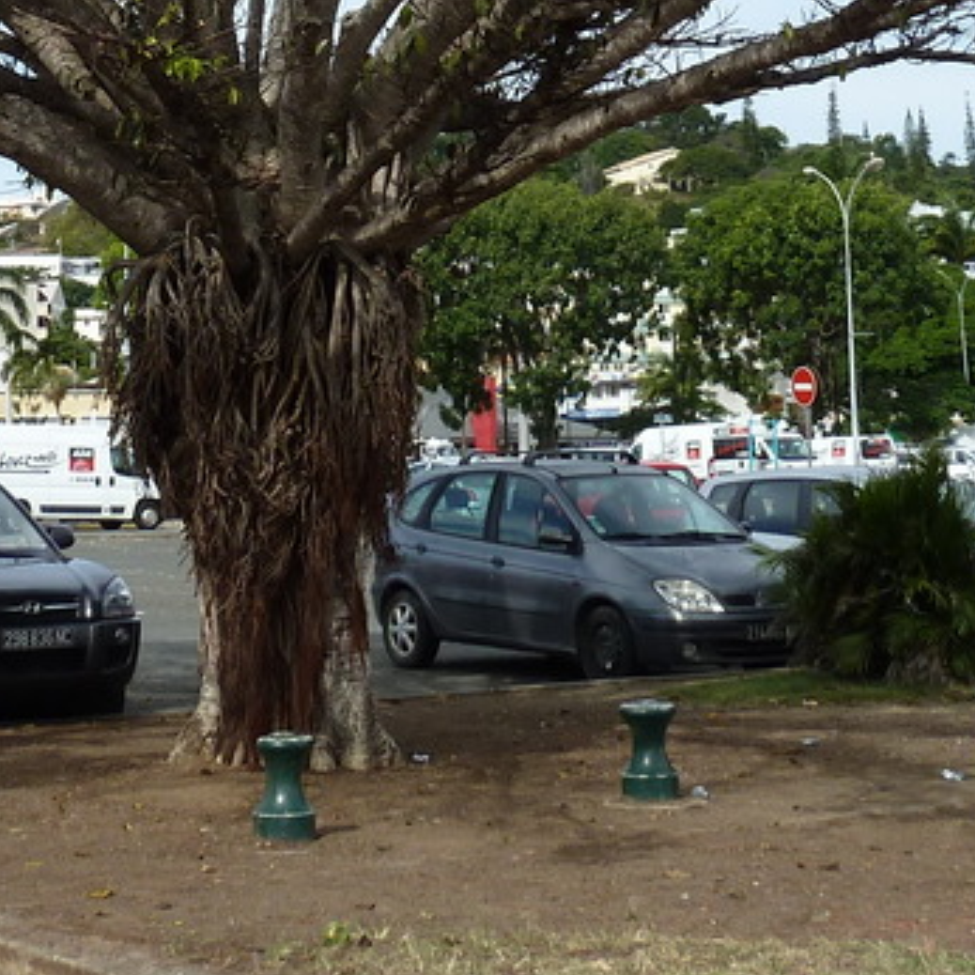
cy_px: -183
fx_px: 2836
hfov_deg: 19.5
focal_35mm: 89
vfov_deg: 18.5
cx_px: 355
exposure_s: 1/500
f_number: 4
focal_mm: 4.7
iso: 80
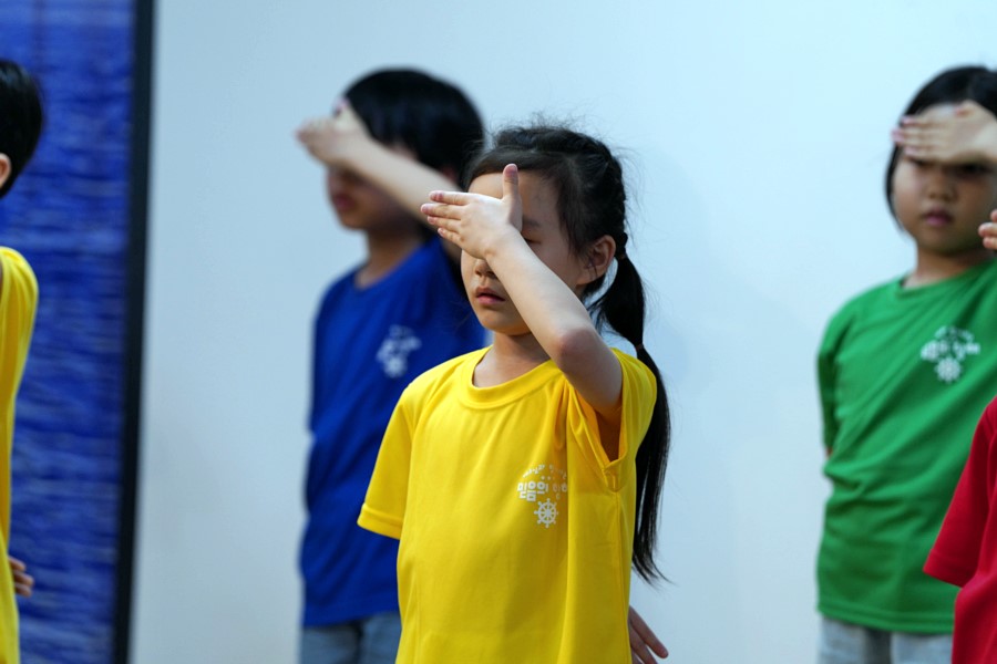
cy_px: 332
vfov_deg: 6.9
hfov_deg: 10.3
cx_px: 498
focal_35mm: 200
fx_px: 5538
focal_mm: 200
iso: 800
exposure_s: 1/250
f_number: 4
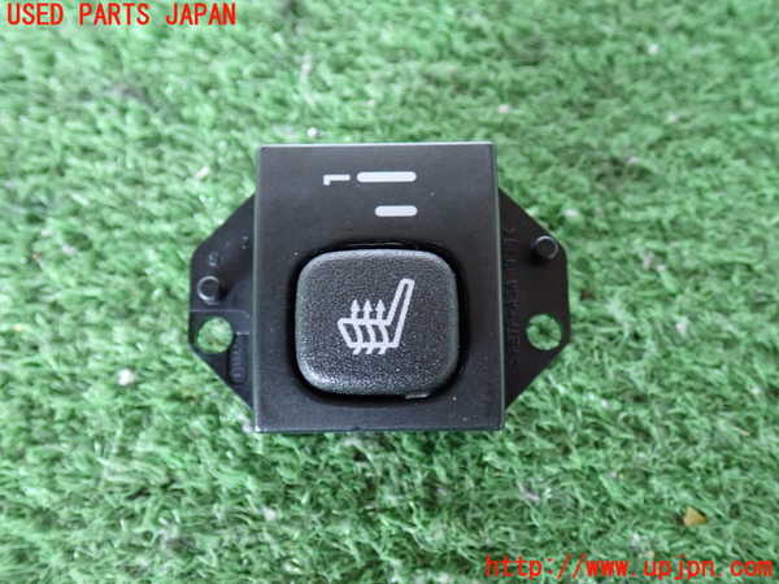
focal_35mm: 38
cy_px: 292
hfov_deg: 49.0
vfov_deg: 37.7
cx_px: 390
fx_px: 855
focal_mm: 6.83
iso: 800
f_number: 2.7
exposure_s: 1/20
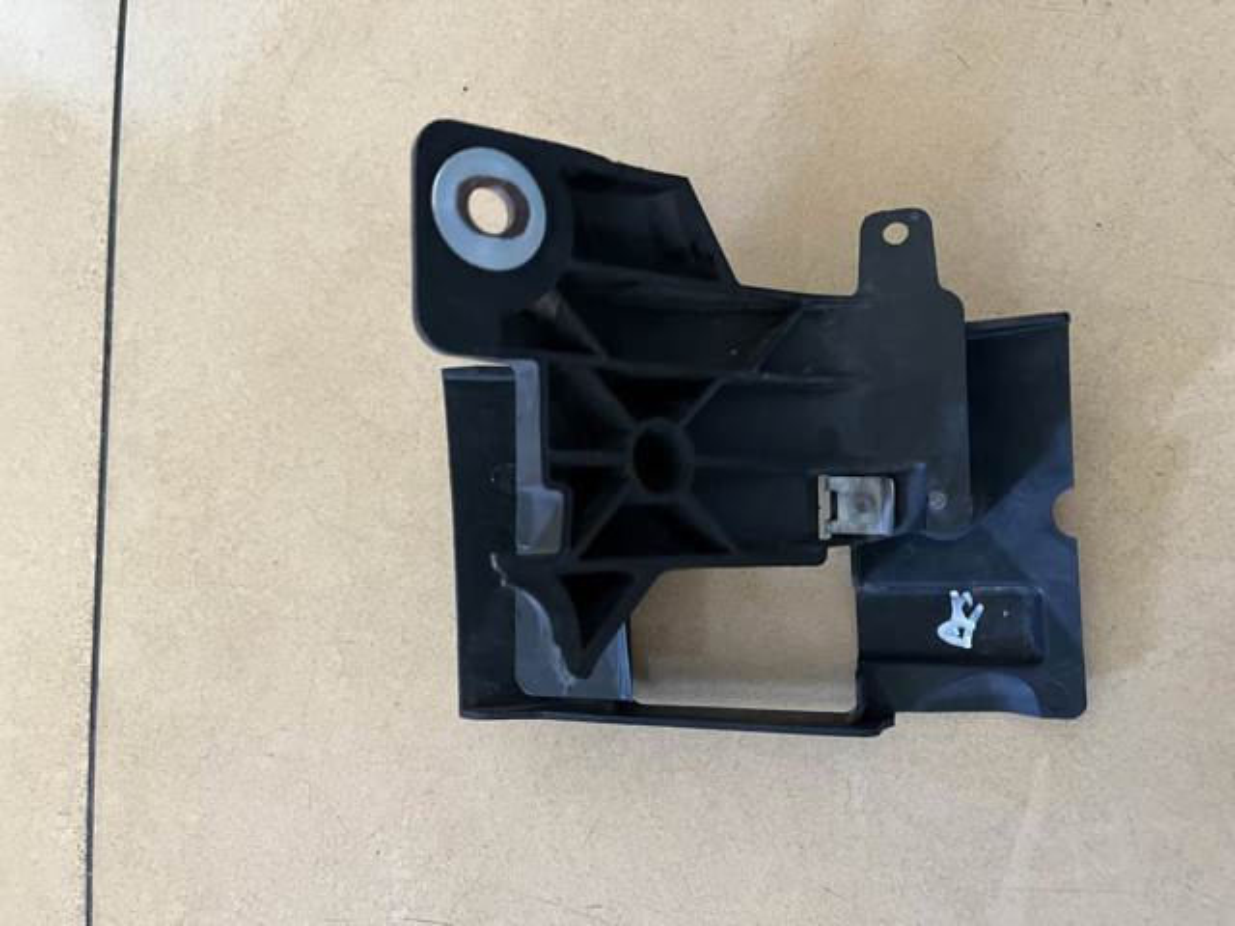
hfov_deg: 67.3
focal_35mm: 26
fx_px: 928
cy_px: 463
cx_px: 618
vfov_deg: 53.1
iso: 400
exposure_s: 1/33
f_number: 1.6
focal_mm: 5.1
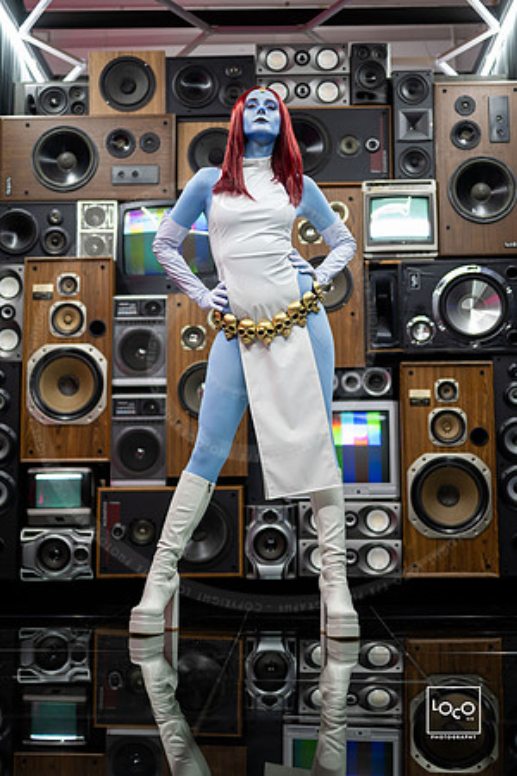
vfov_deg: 39.6
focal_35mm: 50
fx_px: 1077
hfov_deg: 27.0
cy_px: 388
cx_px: 258
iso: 1000
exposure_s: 1/250
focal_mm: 50
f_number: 1.2
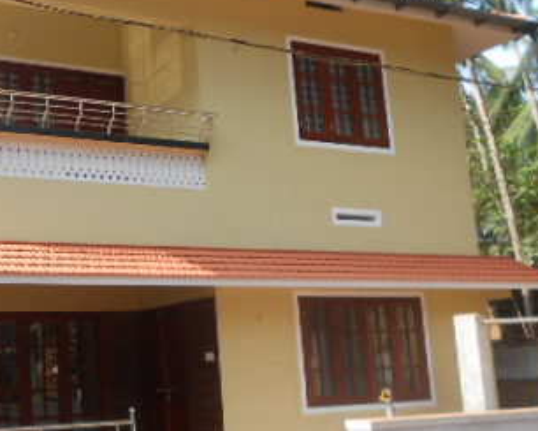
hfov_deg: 33.8
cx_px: 72
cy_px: 227
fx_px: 844
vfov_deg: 28.6
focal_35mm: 53
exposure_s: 1/250
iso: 80
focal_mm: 4.6
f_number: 3.2
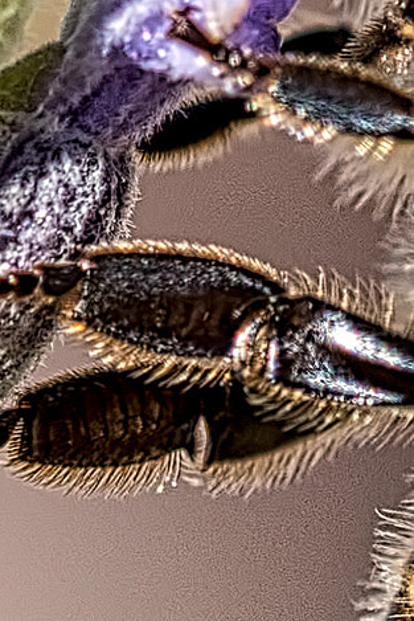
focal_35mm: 358
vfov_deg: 5.7
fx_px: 6170
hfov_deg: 3.8
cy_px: 70
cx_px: 543
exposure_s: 1/1000
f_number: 8
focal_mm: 105
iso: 400
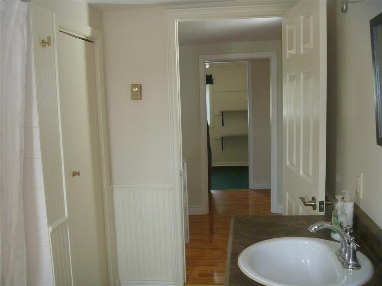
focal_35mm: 35
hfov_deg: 52.6
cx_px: 191
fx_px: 386
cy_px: 143
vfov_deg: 40.7
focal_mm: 6.3
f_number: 3.5
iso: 320
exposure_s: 1/60
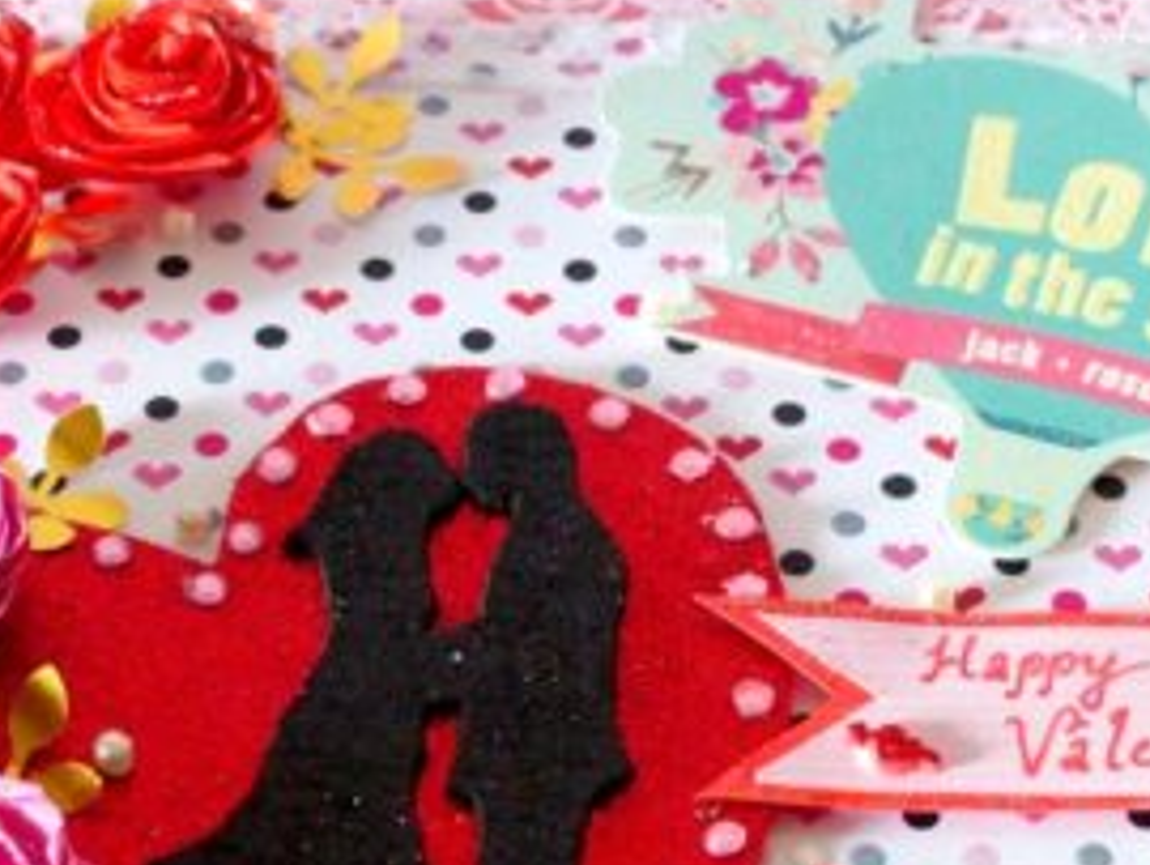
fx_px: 4356
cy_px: 831
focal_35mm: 131
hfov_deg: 15.0
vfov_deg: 11.2
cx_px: 711
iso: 400
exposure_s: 1/60
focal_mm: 10.5
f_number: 2.8
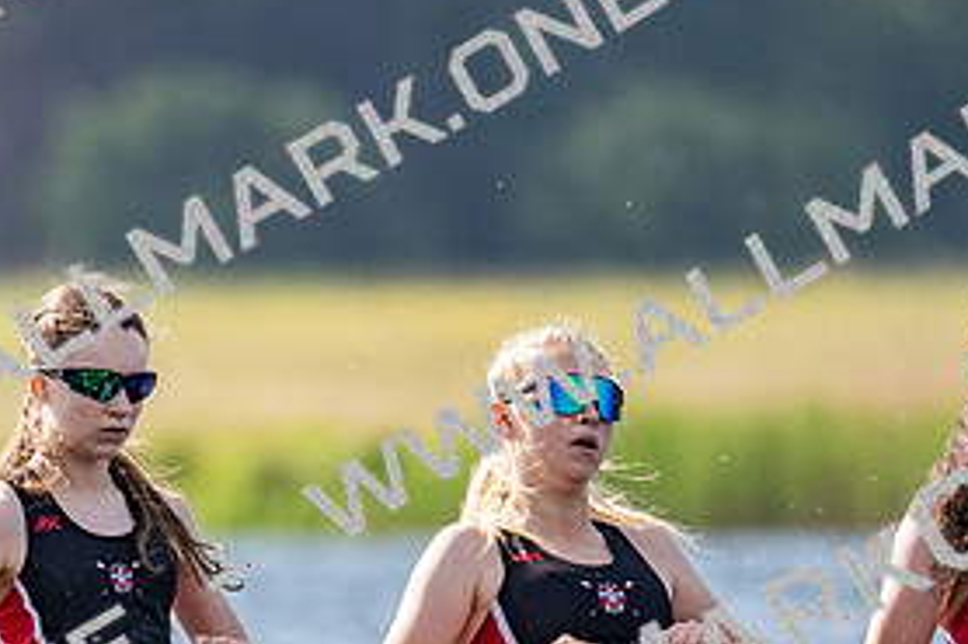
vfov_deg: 1.1
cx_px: 49
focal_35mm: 1253
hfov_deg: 1.6
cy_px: 595
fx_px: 33671
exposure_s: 1/2500
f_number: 4.5
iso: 280
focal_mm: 400
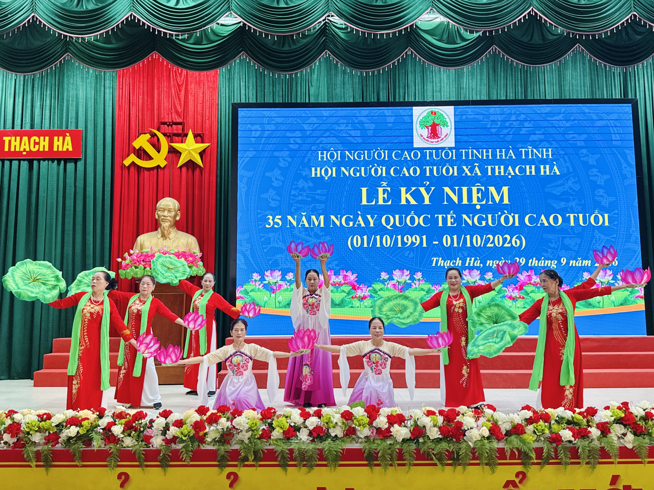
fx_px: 453
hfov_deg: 71.6
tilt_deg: +7.7
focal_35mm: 24
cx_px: 327
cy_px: 245
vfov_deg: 56.8
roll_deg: -0.3
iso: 200
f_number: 1.78
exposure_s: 1/120
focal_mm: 6.76
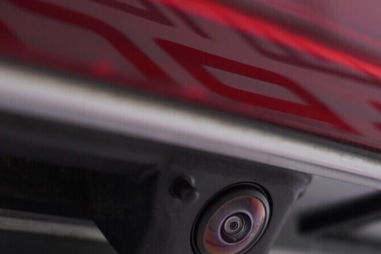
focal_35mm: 77
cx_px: 196
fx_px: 815
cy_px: 217
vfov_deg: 17.5
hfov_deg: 26.3
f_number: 3.2
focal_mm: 24
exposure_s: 1/50
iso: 125
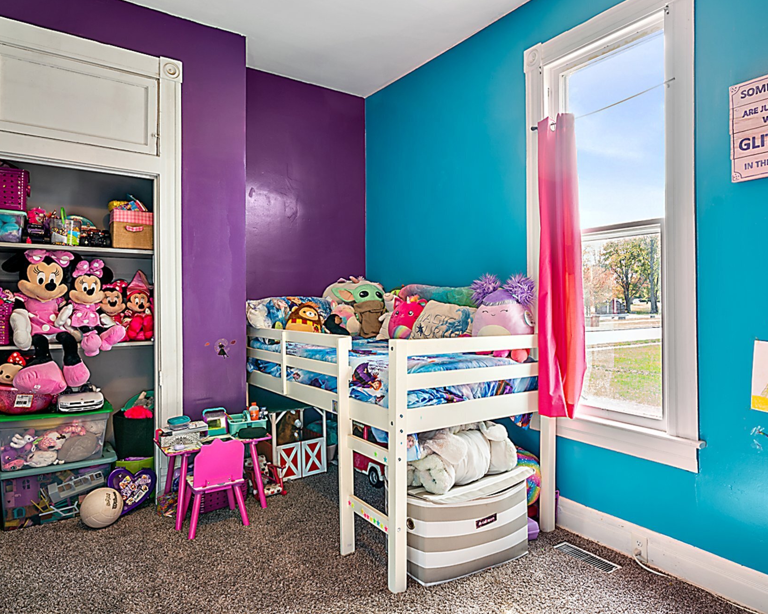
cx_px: 412
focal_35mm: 22
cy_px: 299
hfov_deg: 75.4
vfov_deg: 63.5
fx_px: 496
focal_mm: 18.7
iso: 100
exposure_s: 1/1.25
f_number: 8
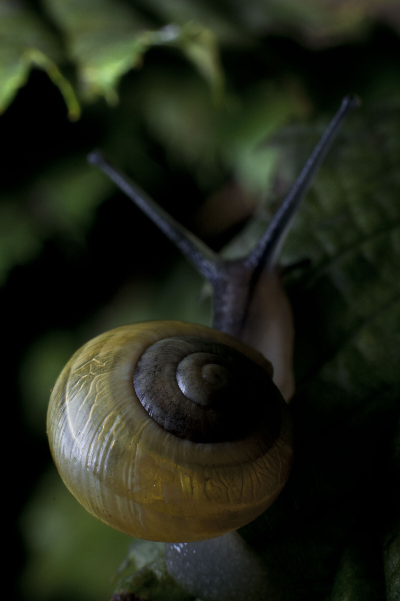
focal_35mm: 75
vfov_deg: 27.0
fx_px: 1250
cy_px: 300
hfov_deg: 18.2
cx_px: 200
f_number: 16
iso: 200
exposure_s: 1/60
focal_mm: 50
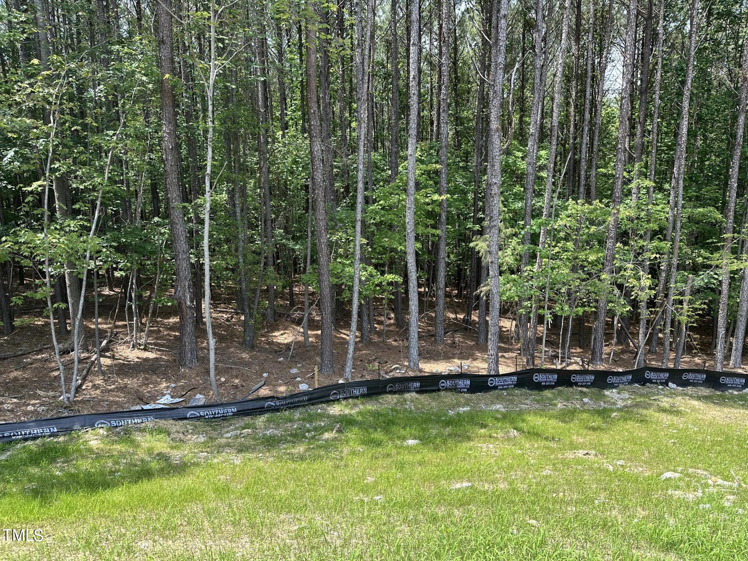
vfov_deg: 56.8
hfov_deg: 71.6
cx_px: 374
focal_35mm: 24
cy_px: 280
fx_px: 519
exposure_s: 1/773
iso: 80
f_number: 1.78
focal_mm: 6.86
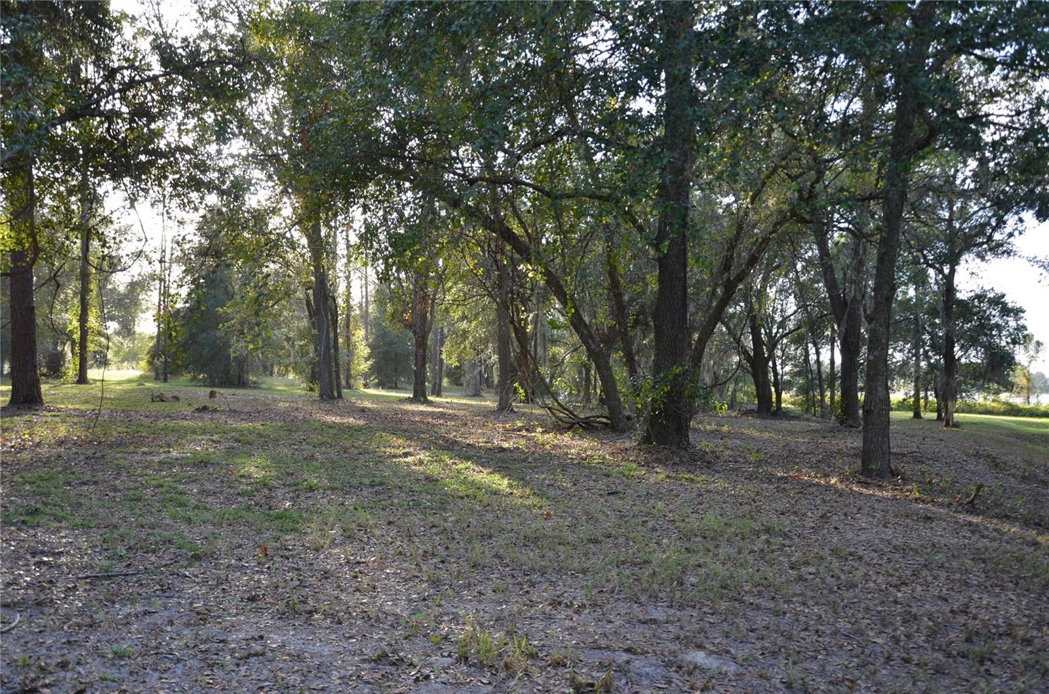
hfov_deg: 59.6
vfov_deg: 41.5
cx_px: 524
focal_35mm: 32
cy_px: 347
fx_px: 916
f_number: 4
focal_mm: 21
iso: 100
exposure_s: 1/60
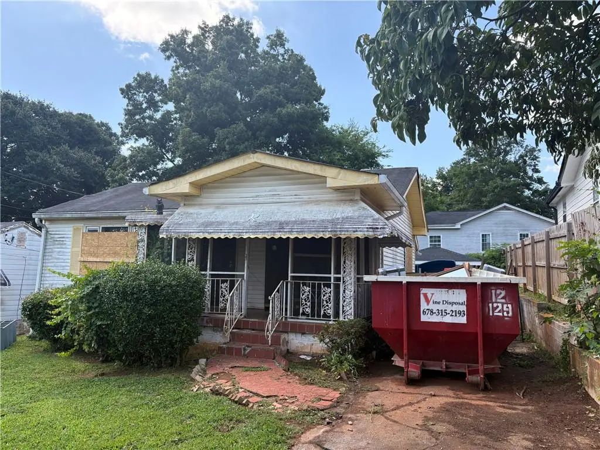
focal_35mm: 26
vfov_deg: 53.1
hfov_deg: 67.3
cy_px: 225
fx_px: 451
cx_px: 300
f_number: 1.6
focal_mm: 5.96
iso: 64
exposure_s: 1/830
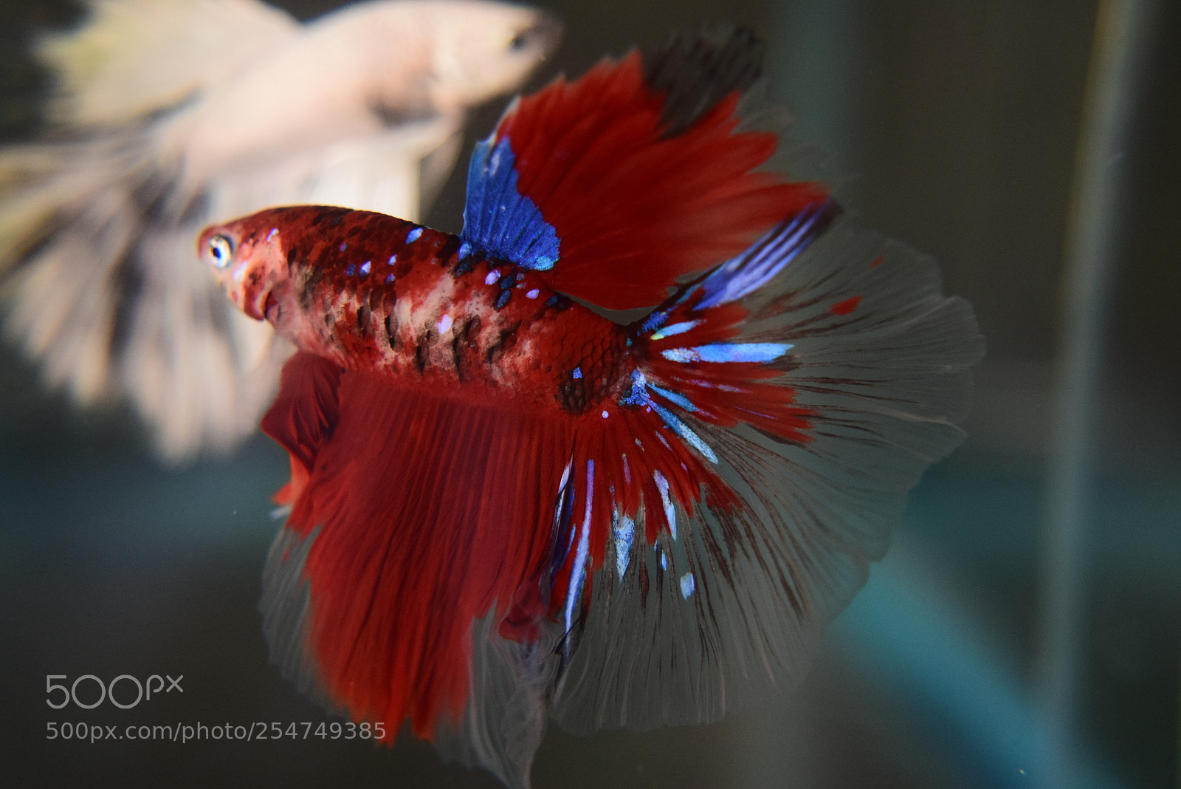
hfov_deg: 49.5
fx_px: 1280
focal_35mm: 39
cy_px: 394
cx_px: 590
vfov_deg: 34.2
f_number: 4
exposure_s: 1/30
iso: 1600
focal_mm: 26
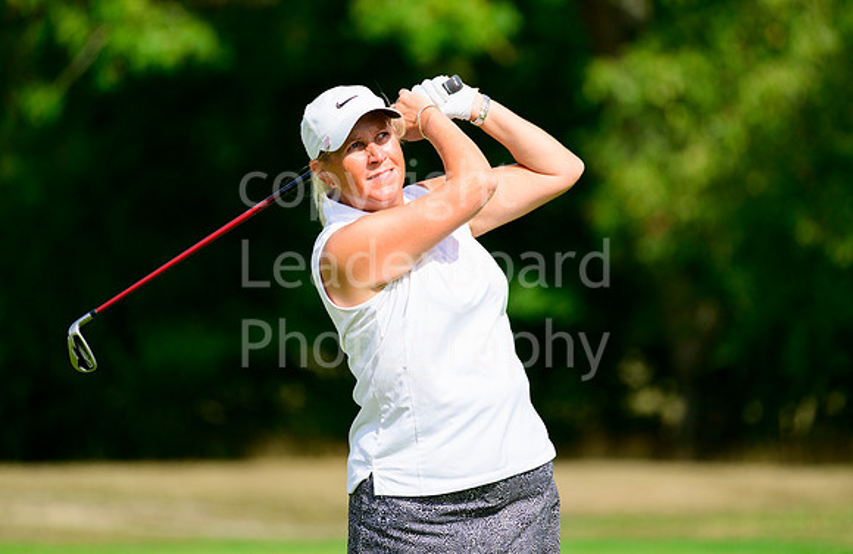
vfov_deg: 3.2
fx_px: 9920
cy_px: 224
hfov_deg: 4.9
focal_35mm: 422
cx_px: 454
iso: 400
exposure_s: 1/2000
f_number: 5.6
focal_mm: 360
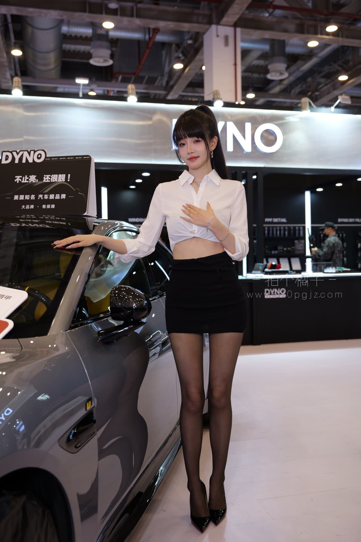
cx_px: 180
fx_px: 511
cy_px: 271
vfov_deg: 55.8
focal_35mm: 34
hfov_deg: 38.9
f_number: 3.2
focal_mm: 34
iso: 400
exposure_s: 1/100
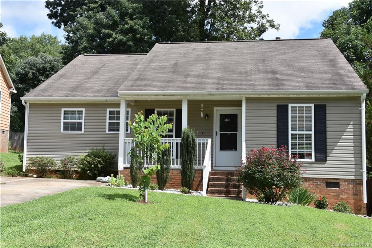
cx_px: 186
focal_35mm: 39
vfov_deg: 34.2
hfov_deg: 49.6
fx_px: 403
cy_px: 124
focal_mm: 26
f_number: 8
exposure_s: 1/500
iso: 220
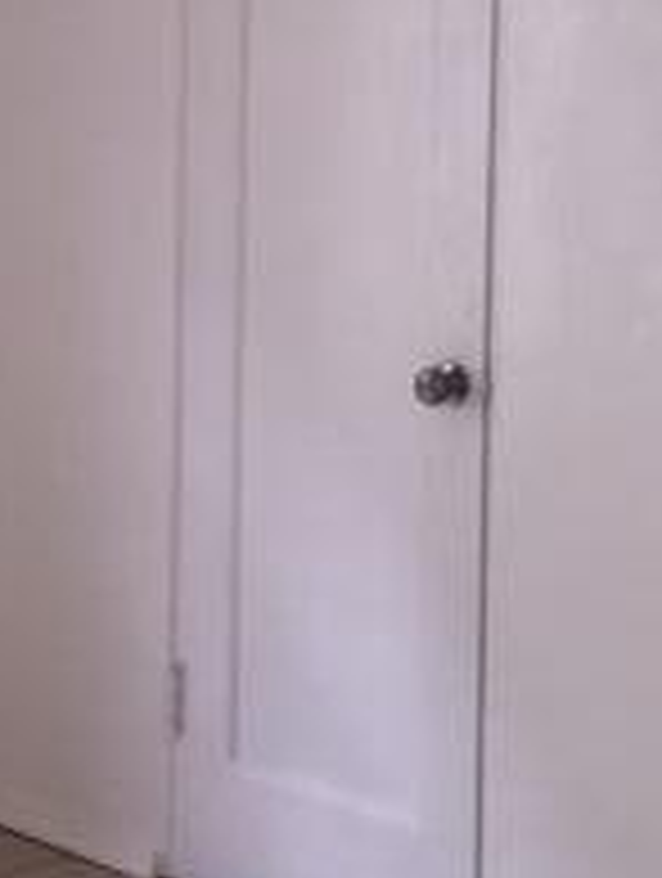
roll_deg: -2.4
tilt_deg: -2.2
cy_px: 131
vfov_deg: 20.3
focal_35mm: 95
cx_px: 122
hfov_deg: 15.5
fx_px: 2414
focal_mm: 4.15
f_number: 2.2
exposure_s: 1/30
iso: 32
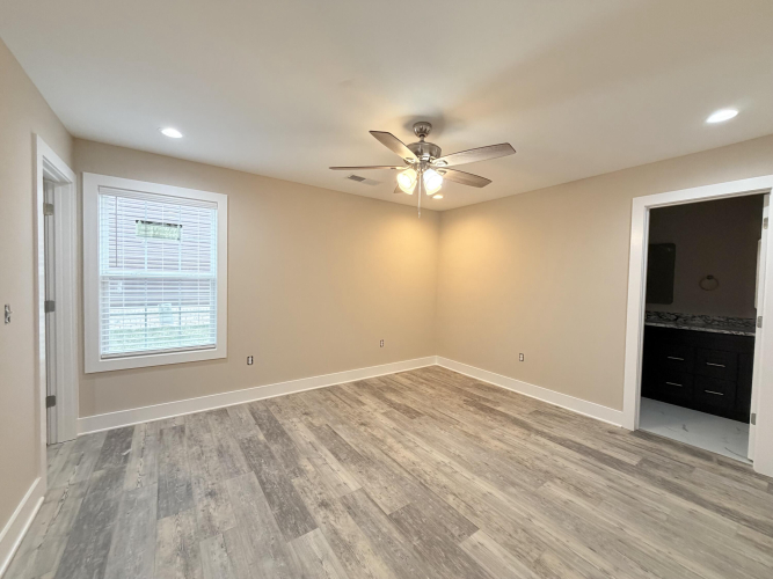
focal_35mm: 14
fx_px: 313
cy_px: 290
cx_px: 386
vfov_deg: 85.7
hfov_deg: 102.1
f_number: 2.2
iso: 250
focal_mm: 2.22
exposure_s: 1/120
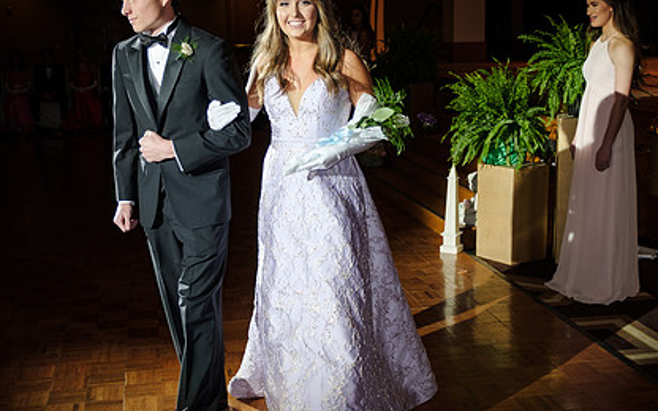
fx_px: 932
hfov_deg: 38.9
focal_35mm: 52
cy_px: 207
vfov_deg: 24.9
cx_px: 322
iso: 200
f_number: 2.8
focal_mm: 20
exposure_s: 1/125
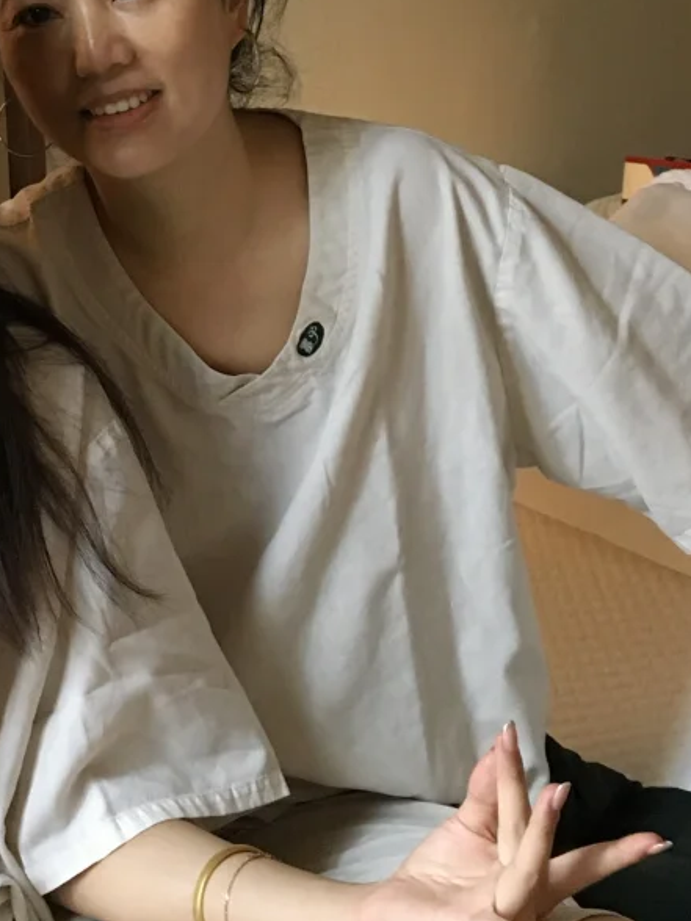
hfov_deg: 20.4
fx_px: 1890
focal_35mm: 71
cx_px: 102
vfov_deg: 26.4
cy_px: 78
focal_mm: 4.15
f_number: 2.2
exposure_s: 1/15
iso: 250
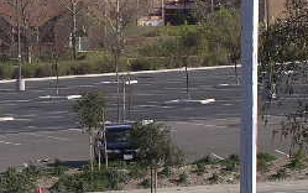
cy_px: 56
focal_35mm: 313
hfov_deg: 6.7
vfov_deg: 4.2
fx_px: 2629
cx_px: -41
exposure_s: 1/358
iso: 100
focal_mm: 17.4
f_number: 4.9
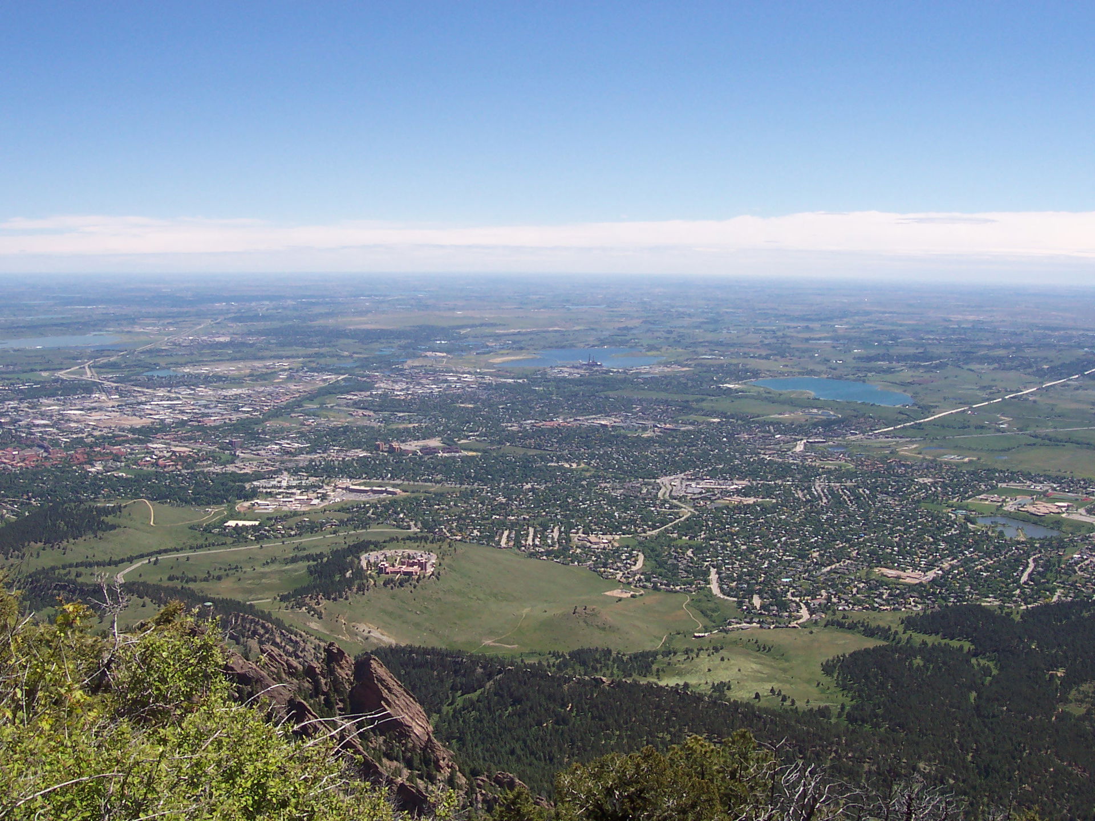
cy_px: 410
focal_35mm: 37
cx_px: 548
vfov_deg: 38.7
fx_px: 1170
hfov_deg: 50.1
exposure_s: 1/500
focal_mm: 5.6
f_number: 5.6
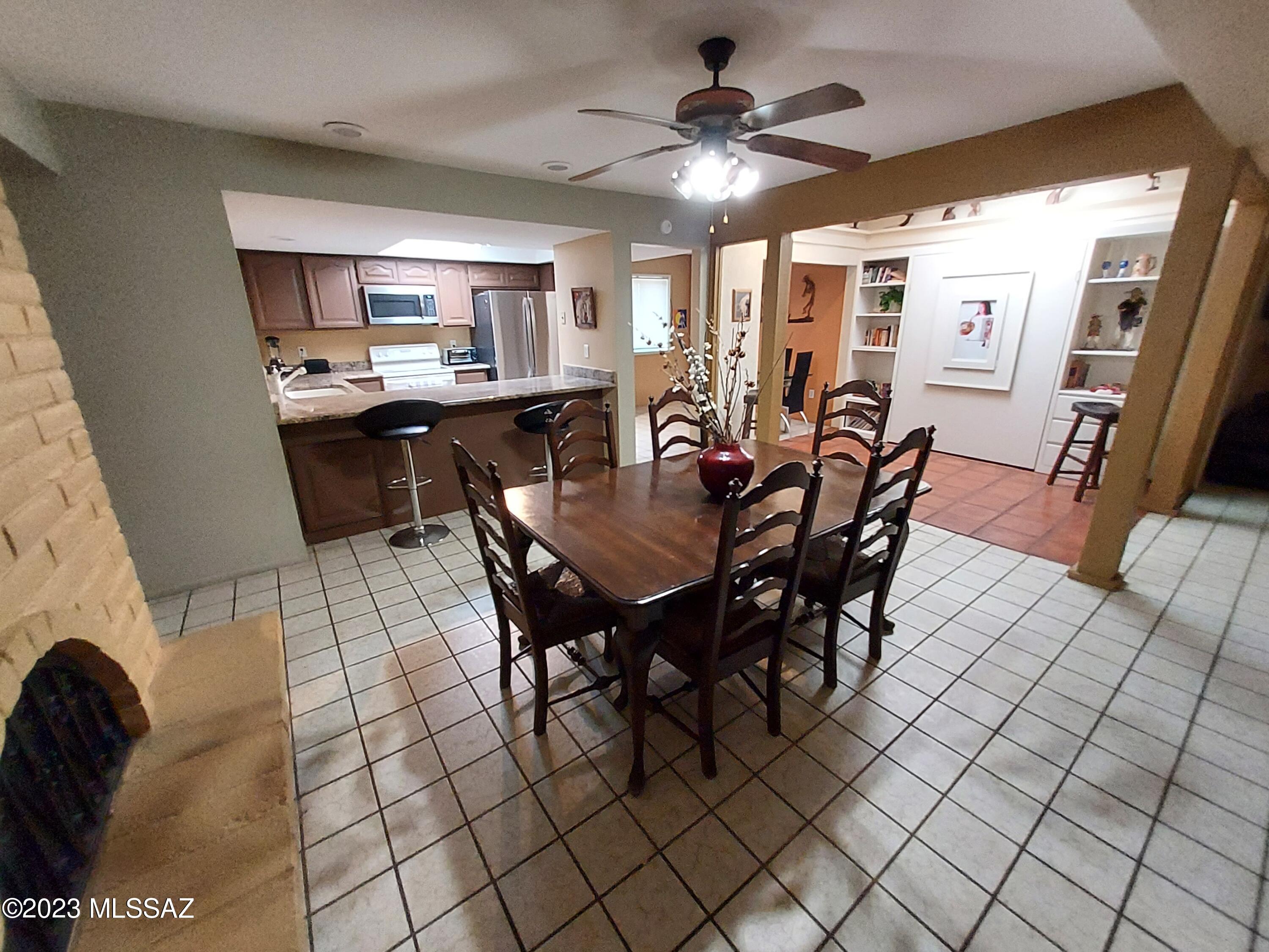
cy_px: 476
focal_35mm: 13
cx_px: 634
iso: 400
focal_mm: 1.42
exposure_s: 1/60
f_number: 2.2
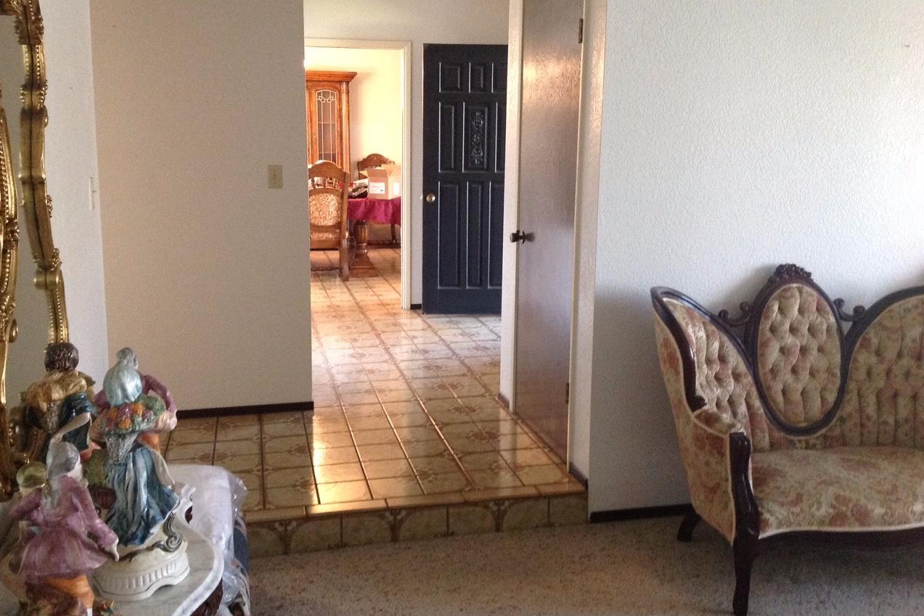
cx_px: 459
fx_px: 950
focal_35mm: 37
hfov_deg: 51.9
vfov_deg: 35.9
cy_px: 286
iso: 400
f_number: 2.4
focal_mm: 4.28
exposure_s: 1/15
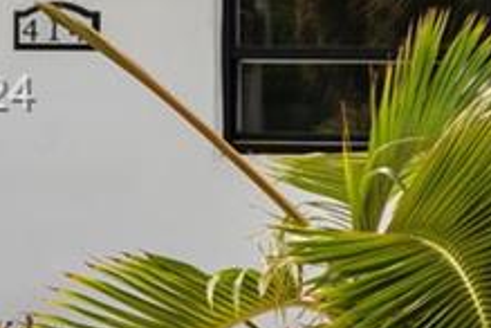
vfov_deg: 5.4
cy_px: 97
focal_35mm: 256
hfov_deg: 7.6
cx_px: 1110
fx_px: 3491
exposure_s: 1/200
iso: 100
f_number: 9
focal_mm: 35
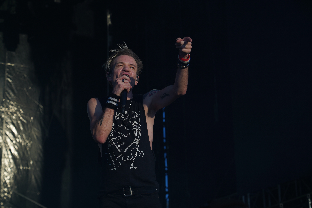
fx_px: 910
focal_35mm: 105
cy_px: 104
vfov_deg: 13.0
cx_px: 156
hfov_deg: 19.5
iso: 100
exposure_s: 1/400
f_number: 7.1
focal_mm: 105
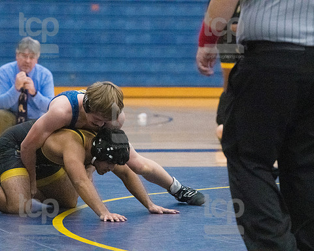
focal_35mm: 246
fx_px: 2286
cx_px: 131
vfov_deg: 6.3
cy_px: 126
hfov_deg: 7.9
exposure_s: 1/1000
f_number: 4.5
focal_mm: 145
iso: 8000
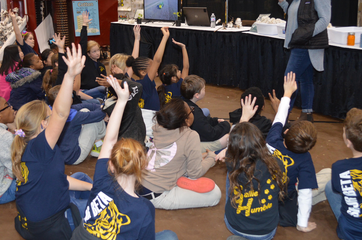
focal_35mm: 48
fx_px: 482
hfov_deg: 41.1
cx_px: 160
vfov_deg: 27.9
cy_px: 92
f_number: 4
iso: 800
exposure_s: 1/60
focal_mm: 24
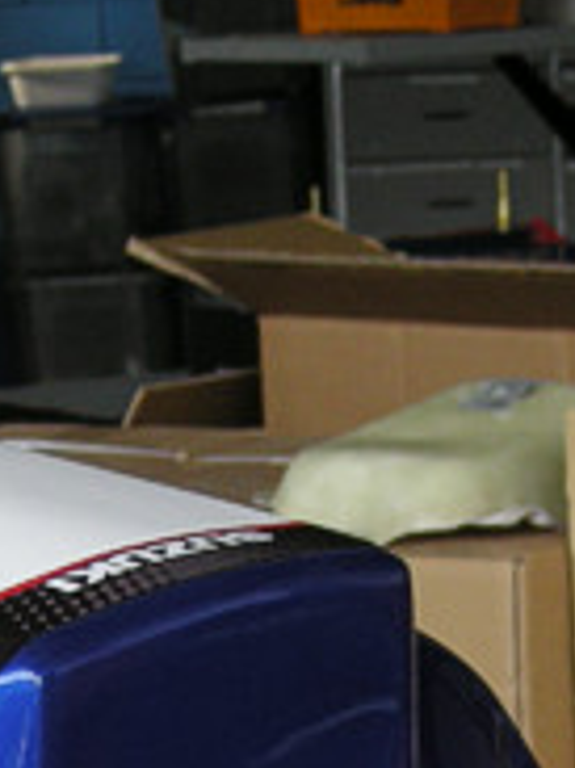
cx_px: 424
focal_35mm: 236
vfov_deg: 8.3
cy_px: 1024
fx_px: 5233
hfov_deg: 6.3
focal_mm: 8.8
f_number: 3.3
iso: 53
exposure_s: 1/48.2
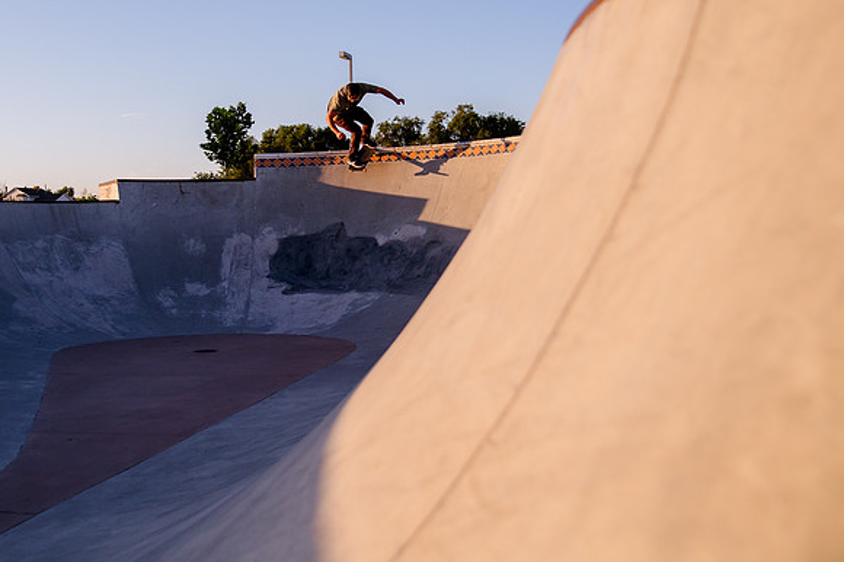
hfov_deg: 44.3
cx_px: 292
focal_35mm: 44
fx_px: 1023
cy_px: 196
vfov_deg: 30.5
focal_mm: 32
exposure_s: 1/3200
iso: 1000
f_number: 4
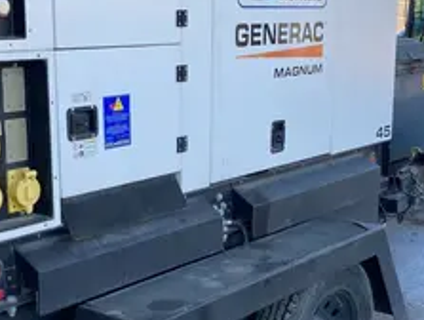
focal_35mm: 69
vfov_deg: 21.3
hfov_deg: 28.1
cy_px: 216
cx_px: 203
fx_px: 847
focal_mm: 3.99
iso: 20
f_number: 1.8
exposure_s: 1/326
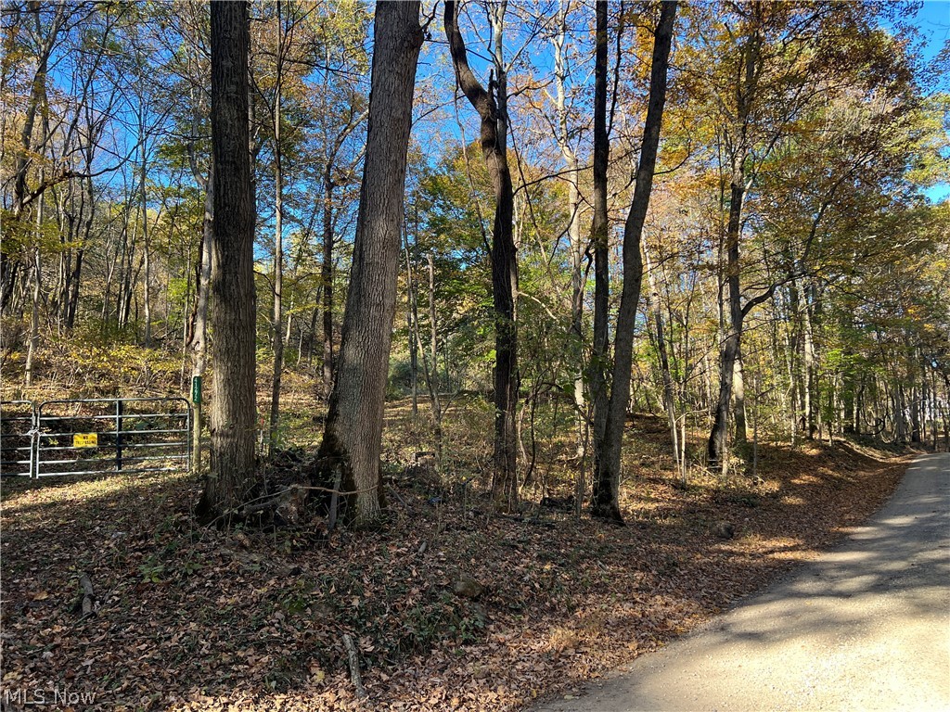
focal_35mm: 26
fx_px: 714
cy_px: 356
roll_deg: +2.1
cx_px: 475
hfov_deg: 67.3
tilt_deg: +9.5
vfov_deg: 53.1
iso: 40
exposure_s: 1/284
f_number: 1.5
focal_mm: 5.7
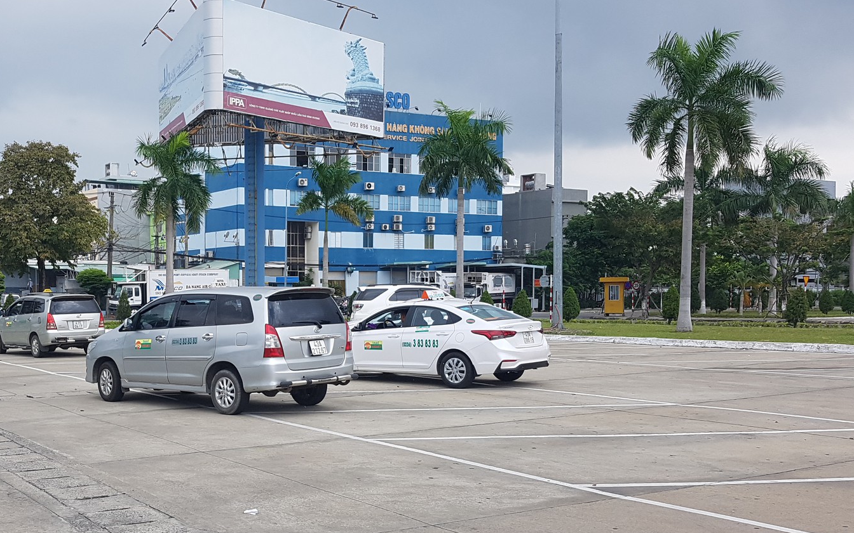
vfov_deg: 31.2
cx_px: 266
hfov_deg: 47.2
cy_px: 301
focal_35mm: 41
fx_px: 954
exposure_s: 1/1144
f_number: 1.7
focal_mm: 4.2
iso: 50
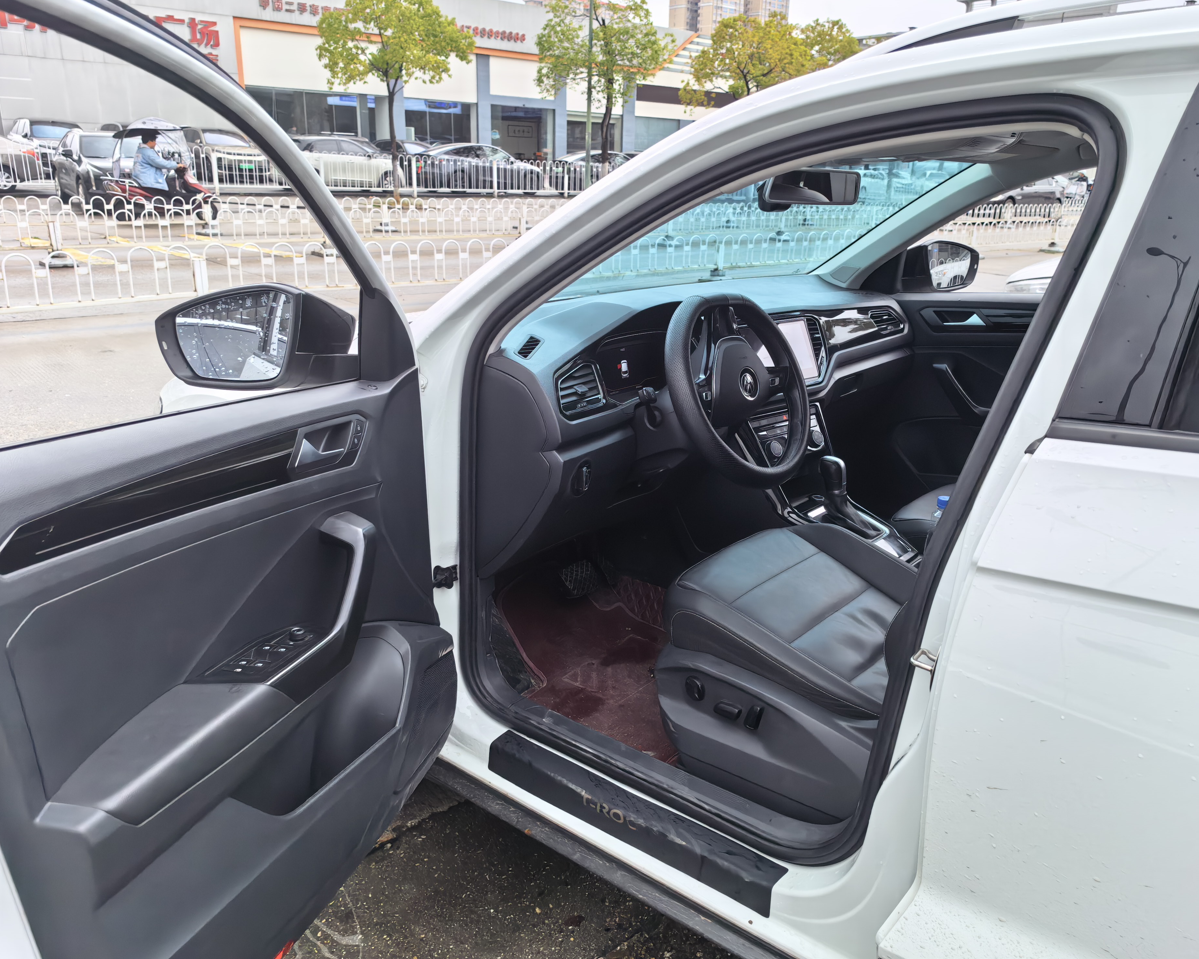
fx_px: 923
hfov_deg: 65.9
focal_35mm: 26
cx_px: 658
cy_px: 490
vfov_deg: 54.9
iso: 160
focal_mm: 6.98
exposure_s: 1/3279
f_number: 2
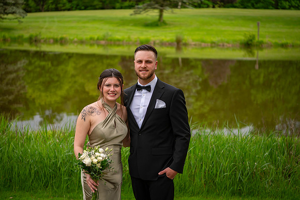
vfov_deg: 19.4
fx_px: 583
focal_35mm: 70
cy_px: 100
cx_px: 150
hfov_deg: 28.9
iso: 400
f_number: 3.2
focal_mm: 70
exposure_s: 1/3200
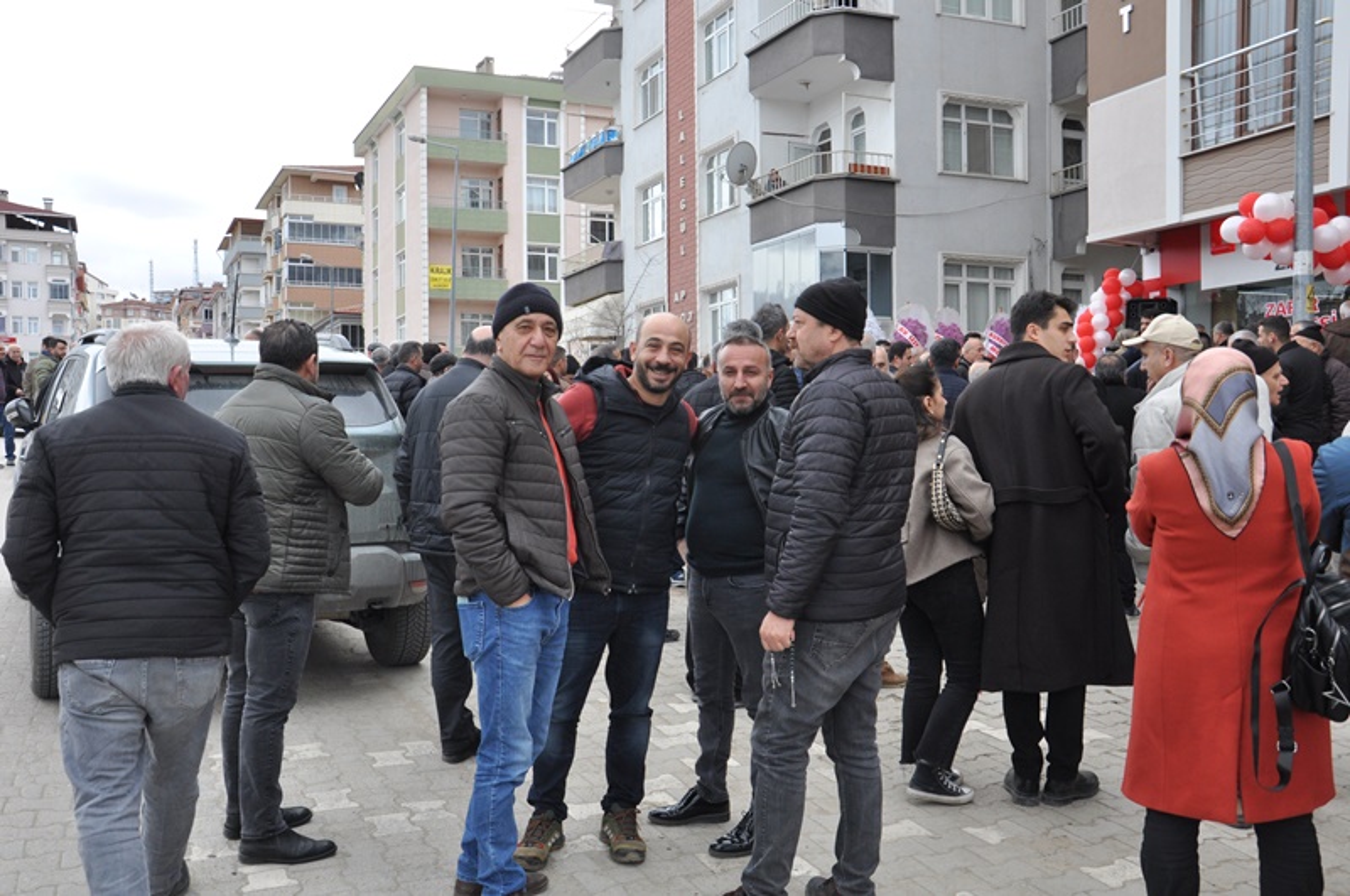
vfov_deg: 39.9
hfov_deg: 57.3
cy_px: 448
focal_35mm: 33
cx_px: 675
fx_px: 1236
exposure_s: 1/200
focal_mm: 22
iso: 640
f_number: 7.1
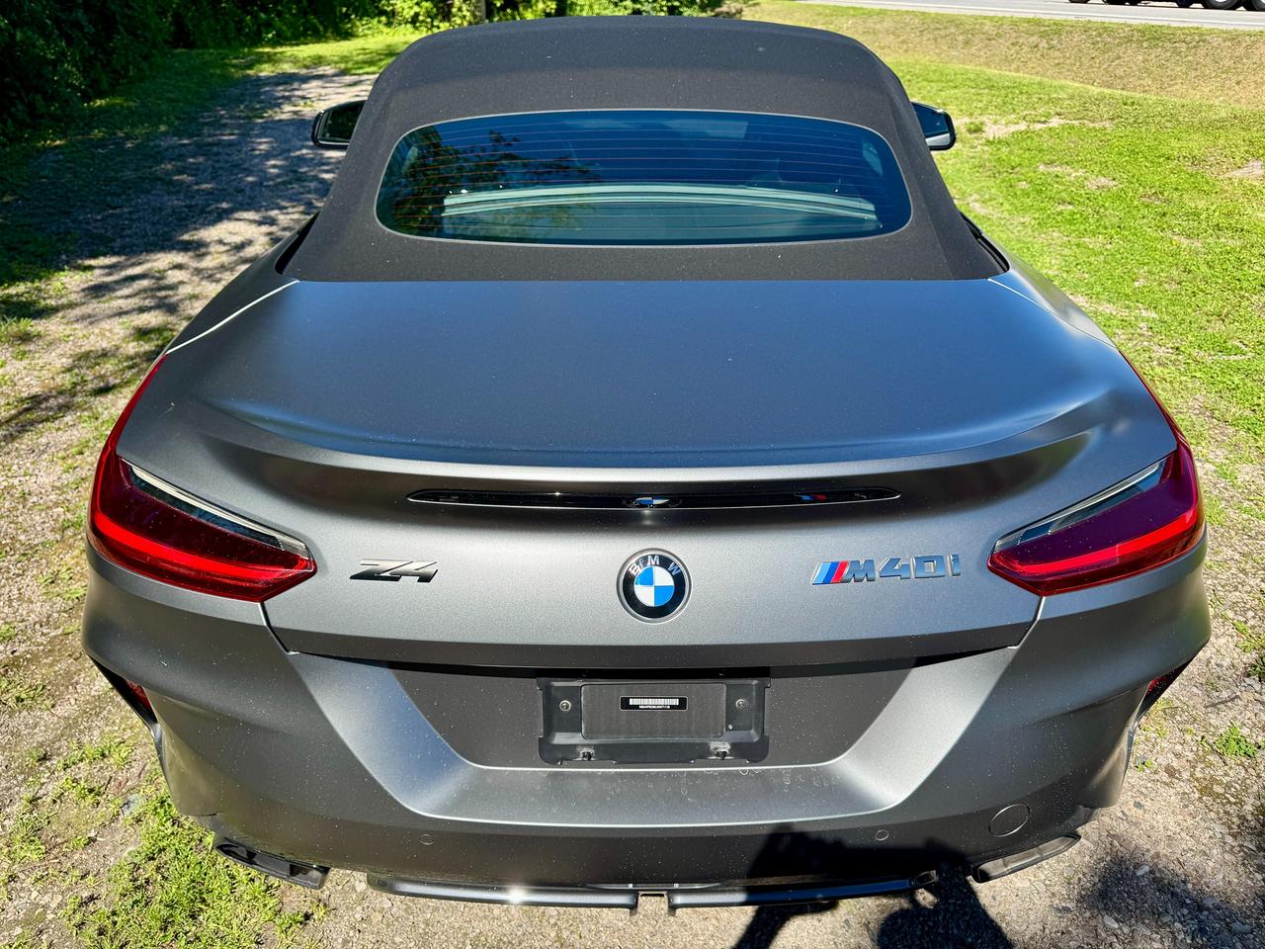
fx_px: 877
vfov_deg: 56.8
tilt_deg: -29.7
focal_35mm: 24
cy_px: 474
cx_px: 632
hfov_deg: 71.6
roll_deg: -0.1
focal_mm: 6.76
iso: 80
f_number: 1.78
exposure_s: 1/2174
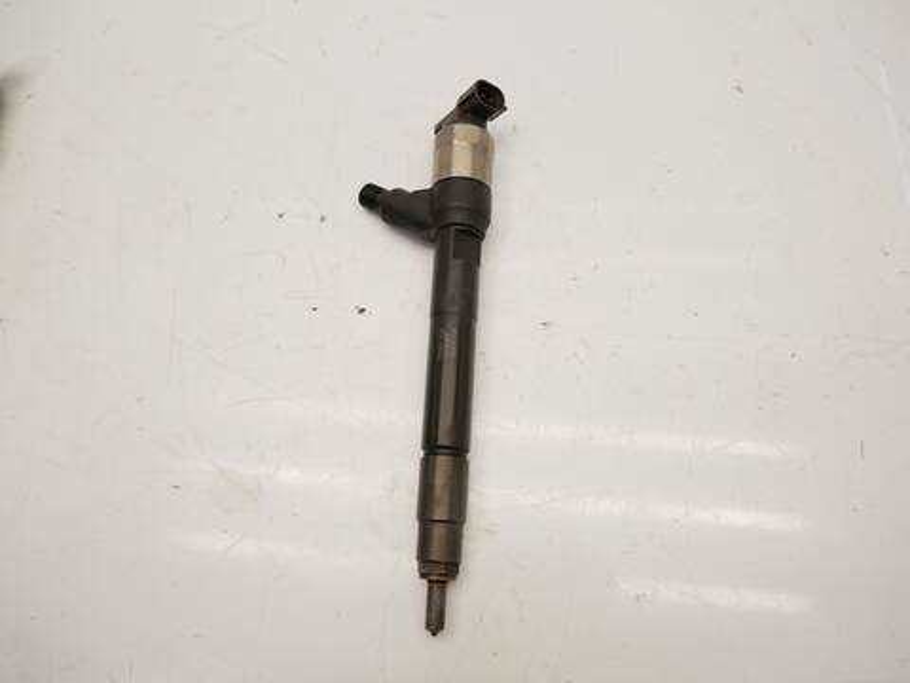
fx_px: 631
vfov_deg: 56.8
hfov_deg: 71.6
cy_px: 342
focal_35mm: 24
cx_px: 455
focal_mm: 12
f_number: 3.5
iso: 200
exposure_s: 1/60
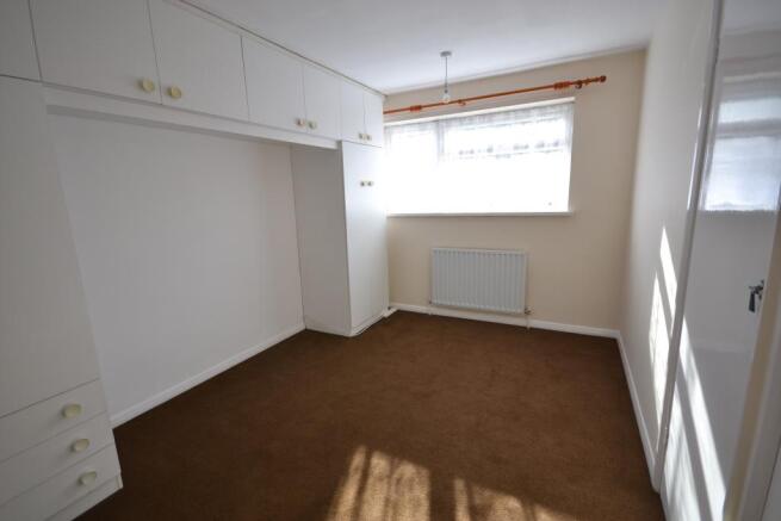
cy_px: 260
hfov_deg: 95.0
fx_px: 358
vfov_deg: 72.1
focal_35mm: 16
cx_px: 390
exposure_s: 1/125
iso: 200
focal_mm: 11
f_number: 5.6
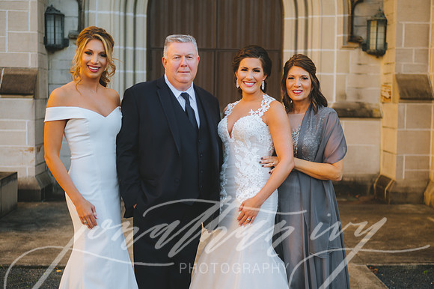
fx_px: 675
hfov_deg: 35.7
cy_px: 144
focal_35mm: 56
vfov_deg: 24.2
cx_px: 217
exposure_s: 1/500
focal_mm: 56
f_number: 2.8
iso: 400
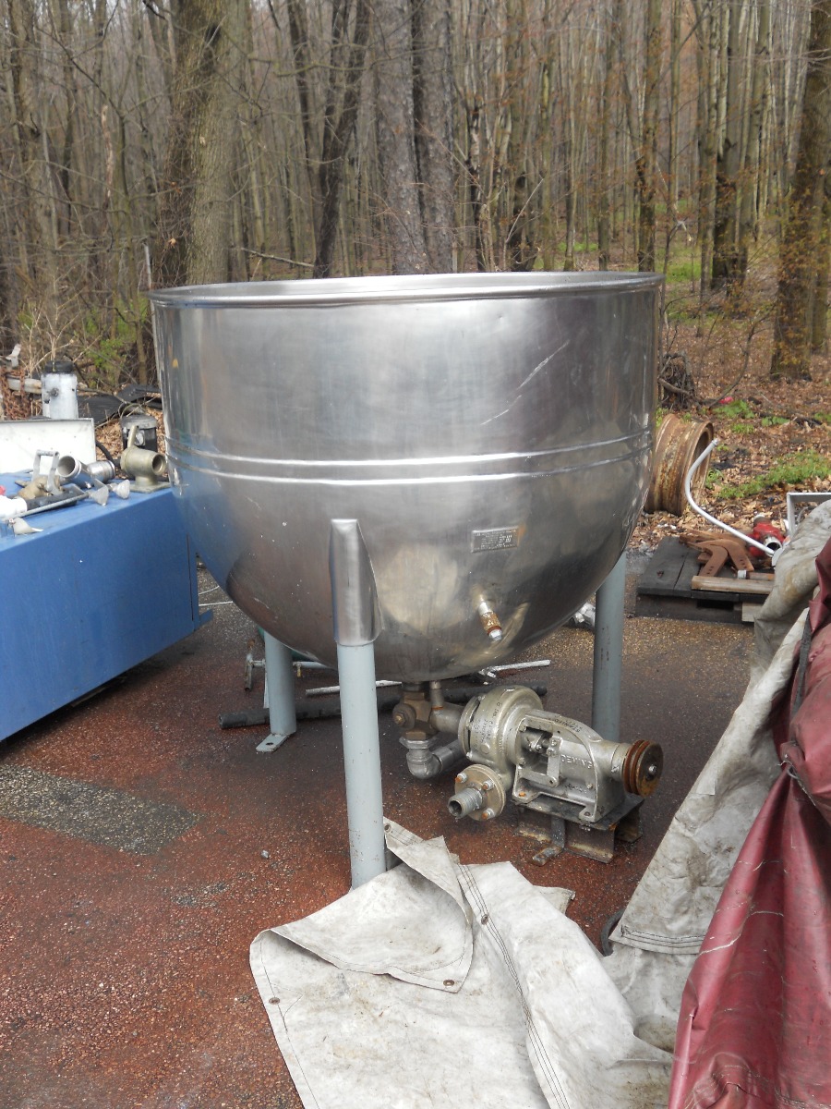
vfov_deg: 49.0
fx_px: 1216
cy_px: 554
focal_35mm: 38
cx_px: 416
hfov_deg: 37.7
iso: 80
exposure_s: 1/250
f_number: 3.9
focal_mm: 6.9
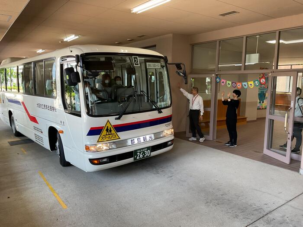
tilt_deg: -6.5
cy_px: 114
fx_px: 254
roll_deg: -0.8
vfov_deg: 48.2
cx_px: 152
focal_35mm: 29
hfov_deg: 61.7
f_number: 1.8
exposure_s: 1/120
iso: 64
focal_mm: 3
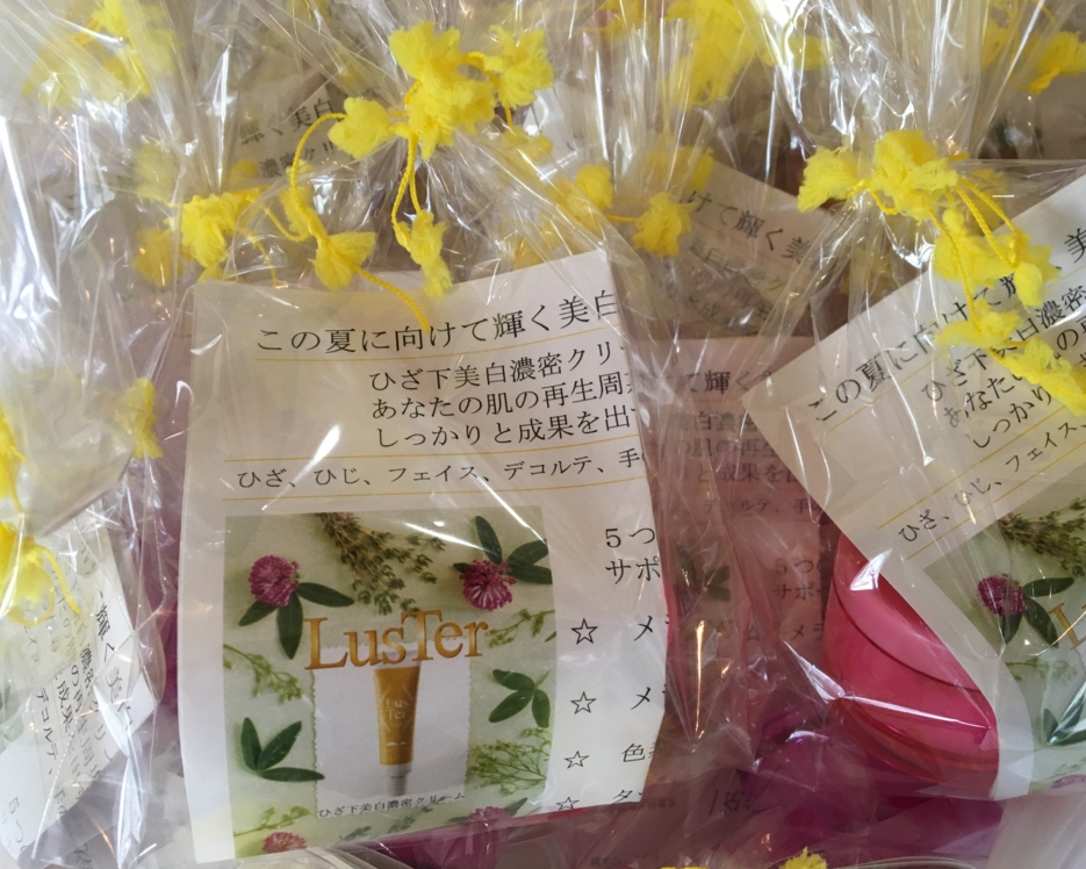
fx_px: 996
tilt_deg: -66.7
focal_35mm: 31
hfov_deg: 57.2
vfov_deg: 47.1
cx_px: 545
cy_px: 425
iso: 80
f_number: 2.2
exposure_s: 1/30
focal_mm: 4.15
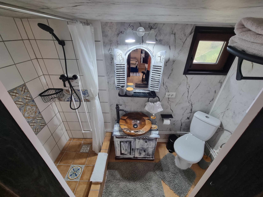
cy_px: 98
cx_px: 132
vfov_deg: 89.9
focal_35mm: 13
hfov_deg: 106.2
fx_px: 99
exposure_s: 1/50
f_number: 2.2
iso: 320
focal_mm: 2.2
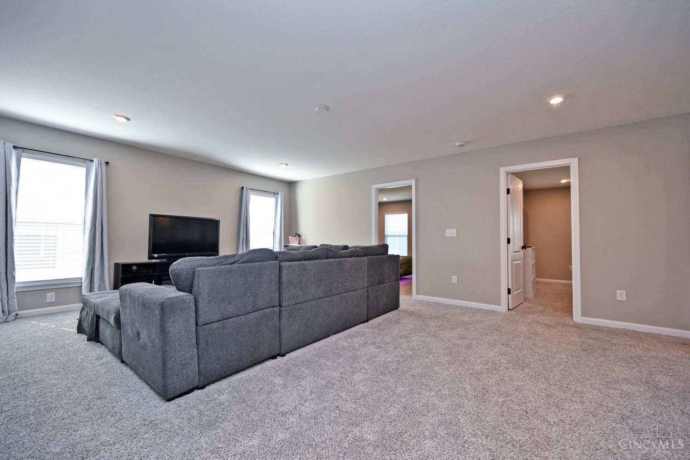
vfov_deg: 81.2
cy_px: 230
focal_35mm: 14
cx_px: 345
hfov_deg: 104.3
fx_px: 268
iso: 200
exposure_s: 1/80
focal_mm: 14
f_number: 4.5
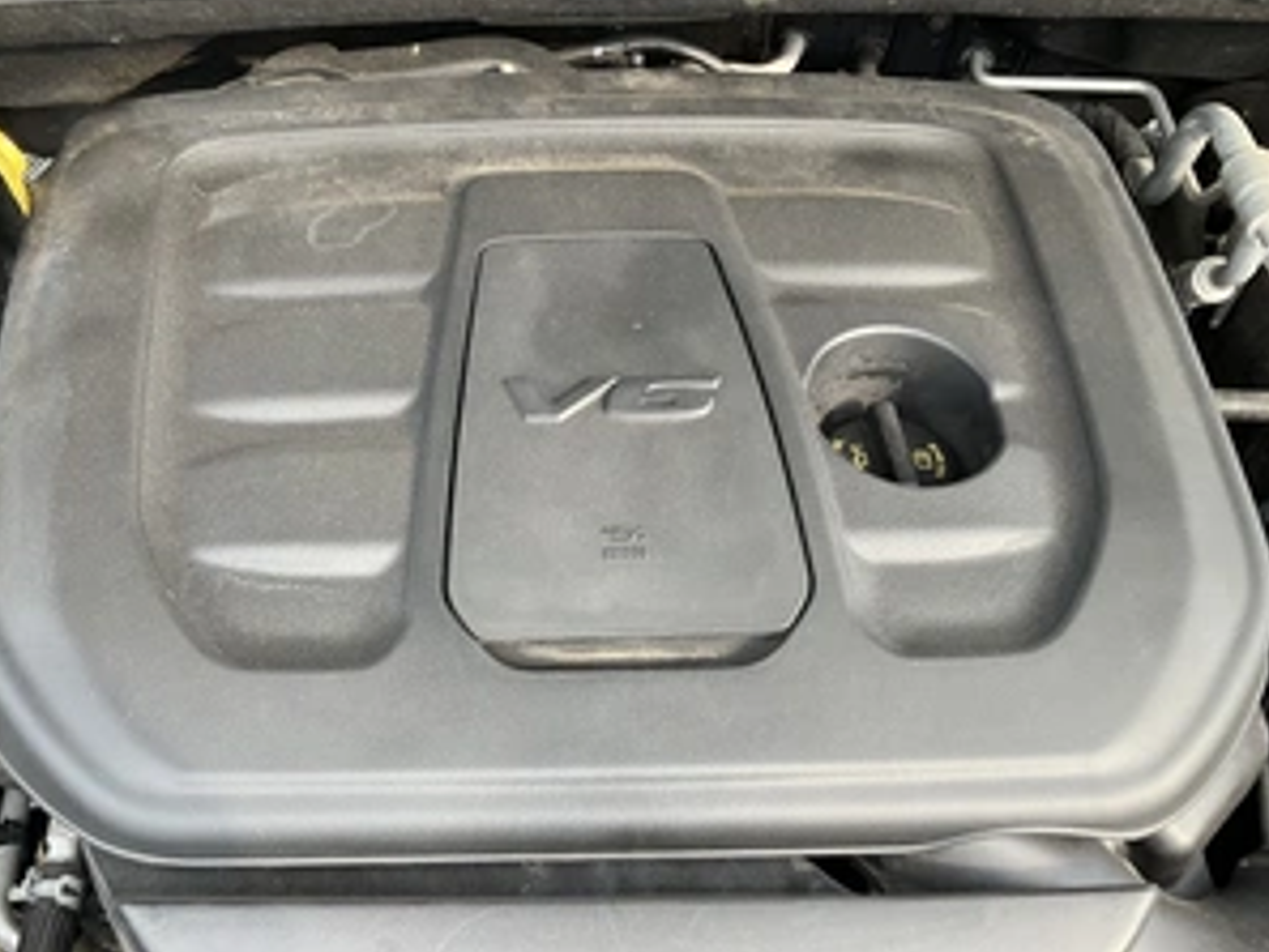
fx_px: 1430
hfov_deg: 47.5
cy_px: 538
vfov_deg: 36.8
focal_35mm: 39
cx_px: 491
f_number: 1.8
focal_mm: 3
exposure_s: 1/122
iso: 40
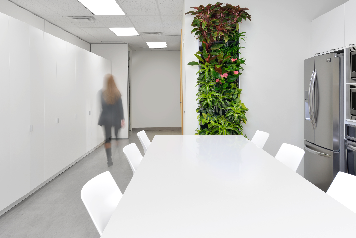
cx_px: 178
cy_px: 119
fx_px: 346
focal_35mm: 35
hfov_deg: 54.4
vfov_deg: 37.9
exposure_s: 1/1.6
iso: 100
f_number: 10
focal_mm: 35
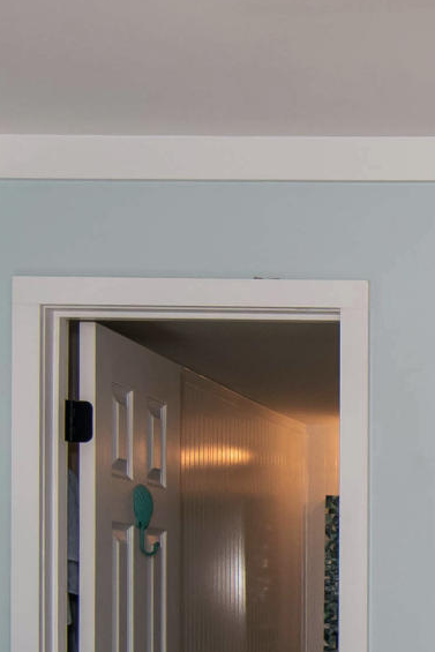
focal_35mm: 85
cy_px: 688
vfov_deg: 22.7
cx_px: 763
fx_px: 1540
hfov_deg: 14.3
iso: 500
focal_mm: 16
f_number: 7.1
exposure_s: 1/125
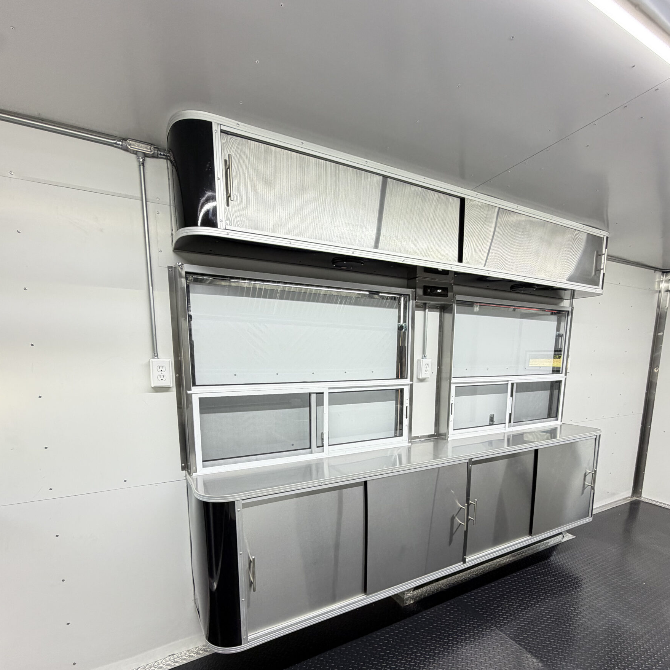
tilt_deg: -10.1
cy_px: 424
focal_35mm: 18
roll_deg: +1.5
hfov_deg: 80.7
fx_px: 394
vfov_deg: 79.1
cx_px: 352
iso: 160
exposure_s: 1/60
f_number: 2.2
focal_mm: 2.22
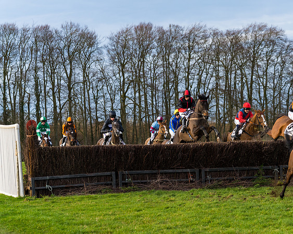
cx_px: 176
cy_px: 117
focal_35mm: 116
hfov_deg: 16.6
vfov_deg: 13.3
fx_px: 1006
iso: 400
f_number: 4
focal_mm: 103
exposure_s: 1/1000
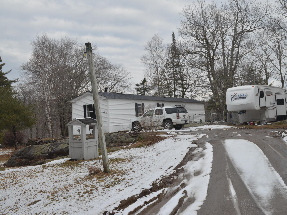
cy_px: 107
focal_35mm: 43
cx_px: 162
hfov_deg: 43.8
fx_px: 356
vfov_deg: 33.6
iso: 800
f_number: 13
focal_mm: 26
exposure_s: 1/640
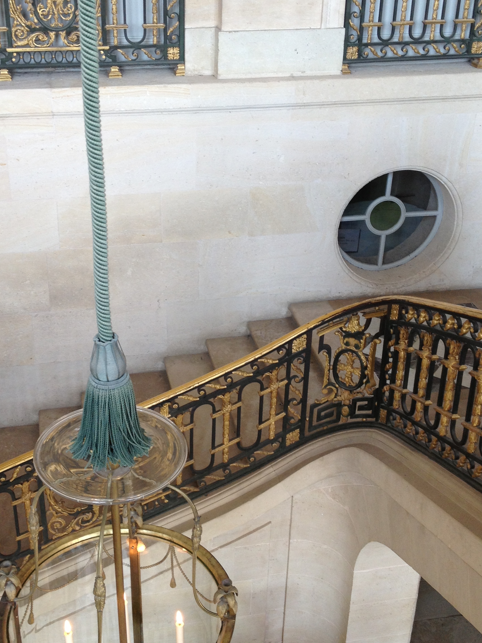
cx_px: 201
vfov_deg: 38.2
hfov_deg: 29.1
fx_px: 928
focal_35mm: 50
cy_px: 294
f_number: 2.4
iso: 64
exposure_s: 1/40
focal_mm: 4.28
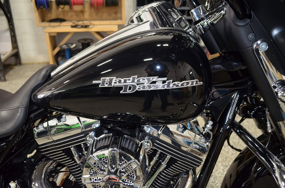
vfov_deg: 43.4
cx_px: 142
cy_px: 94
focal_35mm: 30
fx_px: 237
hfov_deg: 62.0
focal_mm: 20
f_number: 3.8
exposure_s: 1/60
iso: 1250
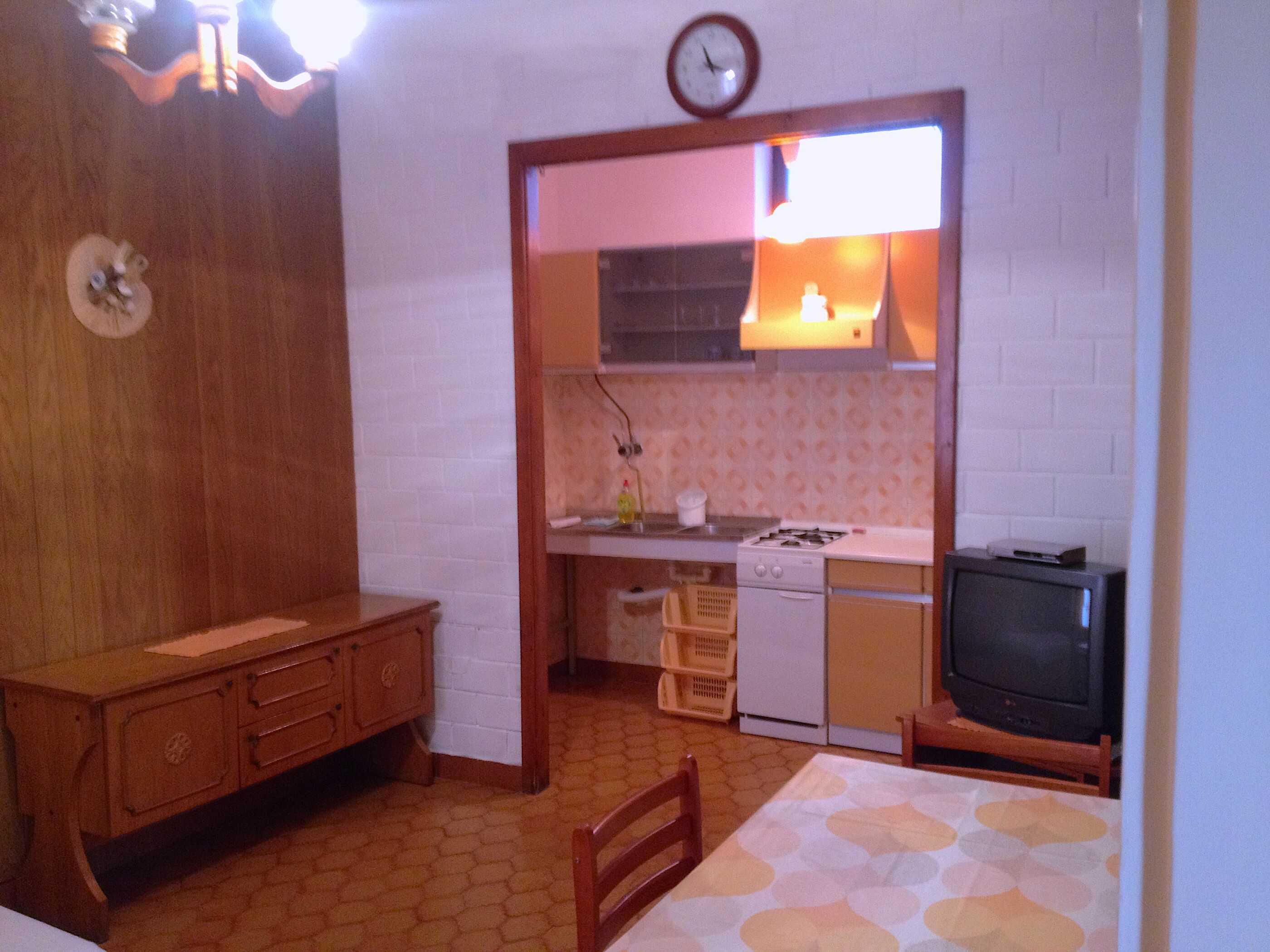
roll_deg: +0.5
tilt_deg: -7.6
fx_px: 1284
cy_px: 476
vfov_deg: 40.7
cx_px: 635
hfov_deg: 52.6
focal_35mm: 35
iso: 200
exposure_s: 1/20
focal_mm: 4.28
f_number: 2.4
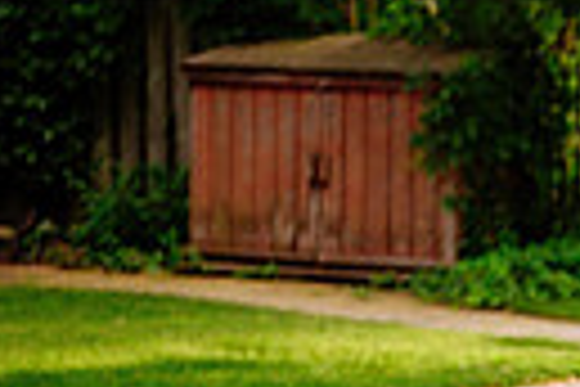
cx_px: 1190
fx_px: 3544
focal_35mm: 220
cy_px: 404
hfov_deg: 8.8
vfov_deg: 6.2
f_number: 1.8
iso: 500
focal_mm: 29.8
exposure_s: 1/640
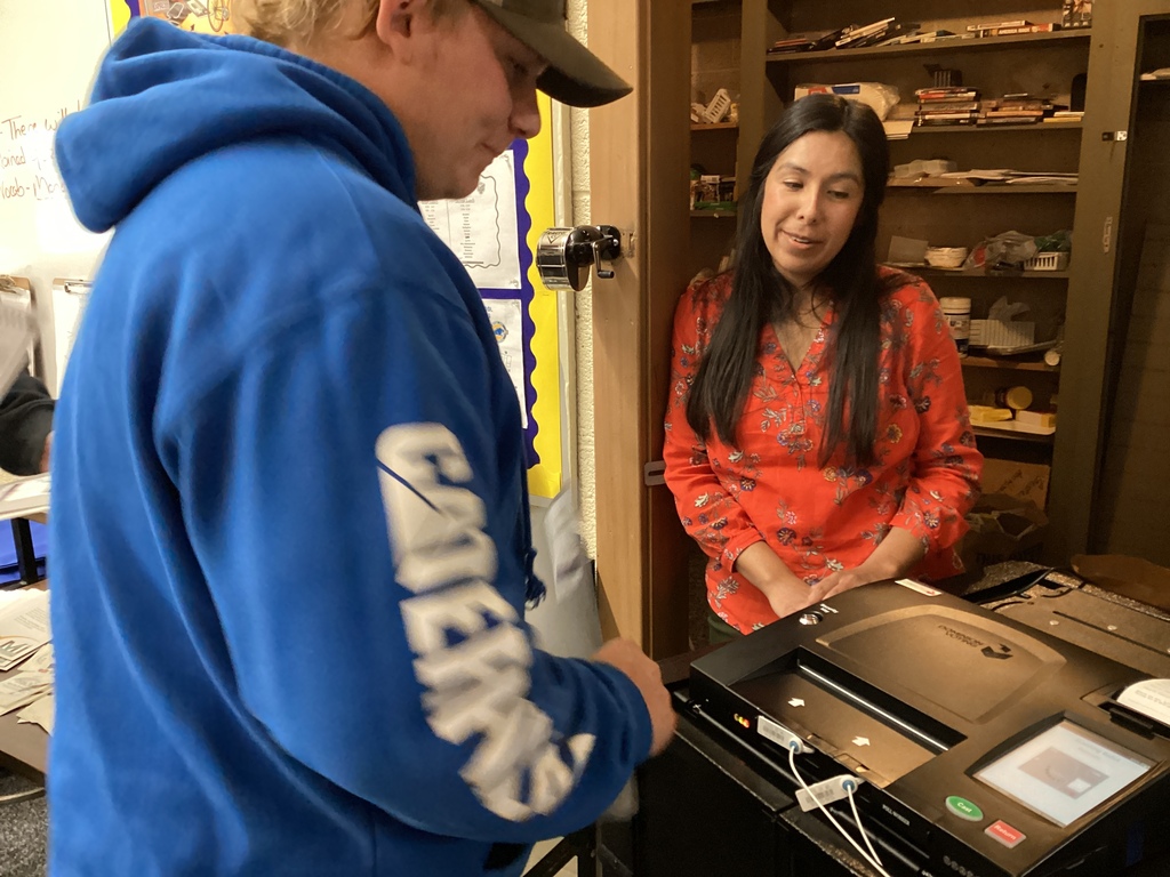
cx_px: 585
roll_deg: +1.2
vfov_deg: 45.4
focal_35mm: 31
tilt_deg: -14.7
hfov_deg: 58.4
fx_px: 1048
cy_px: 438
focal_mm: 3.3
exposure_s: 1/30
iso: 400
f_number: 2.4
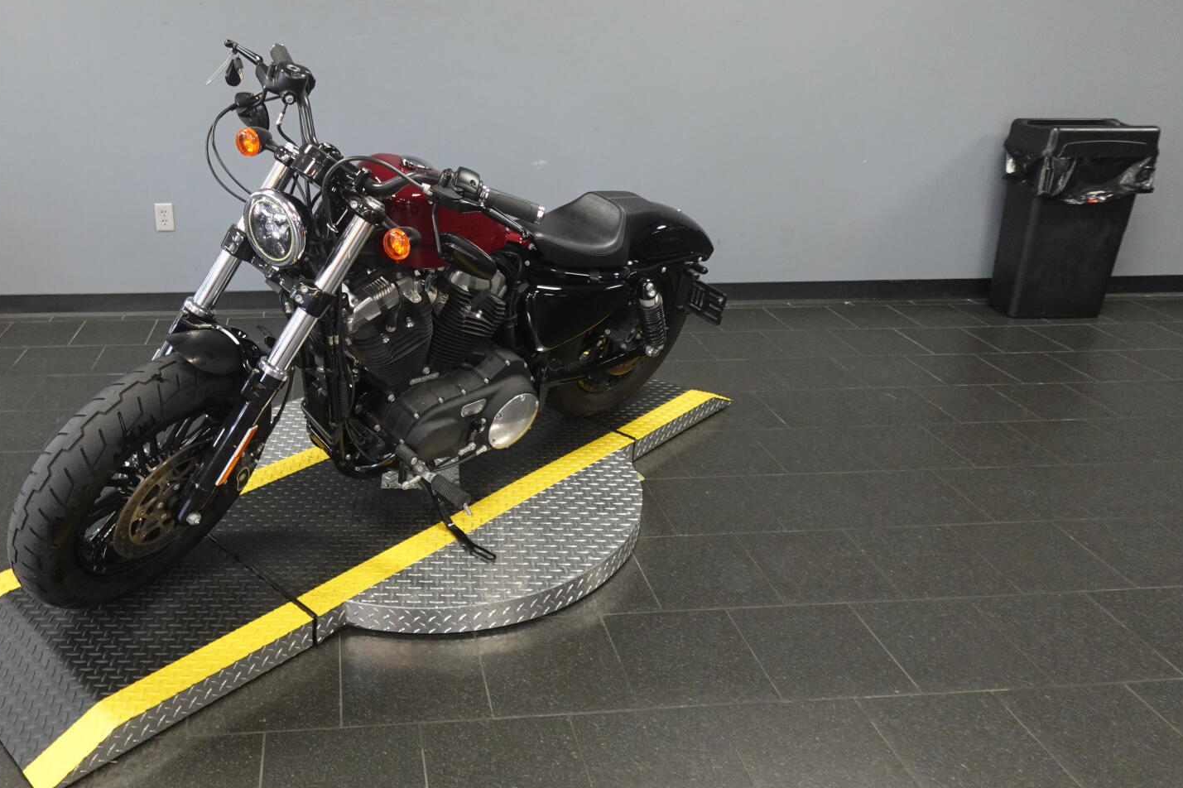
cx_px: 418
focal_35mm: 28
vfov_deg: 46.0
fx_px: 920
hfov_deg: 64.2
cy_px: 293
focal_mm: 7.6
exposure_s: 1/80
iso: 640
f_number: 2
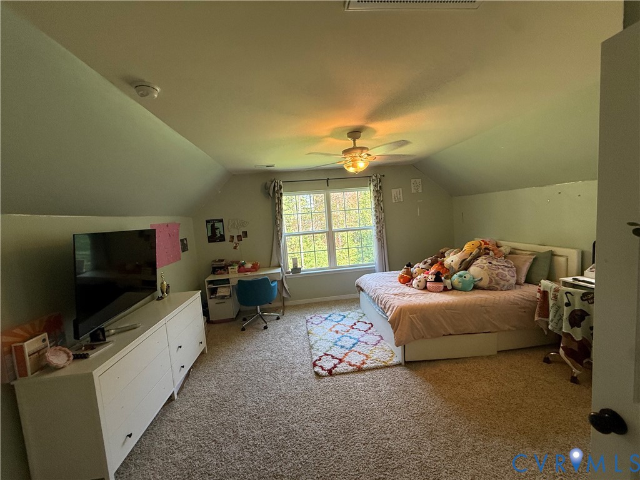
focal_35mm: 14
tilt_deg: -5.0
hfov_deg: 102.1
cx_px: 320
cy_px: 240
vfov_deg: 85.7
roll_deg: +4.3
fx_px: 259
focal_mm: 2.22
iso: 250
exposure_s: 1/120
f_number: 2.2
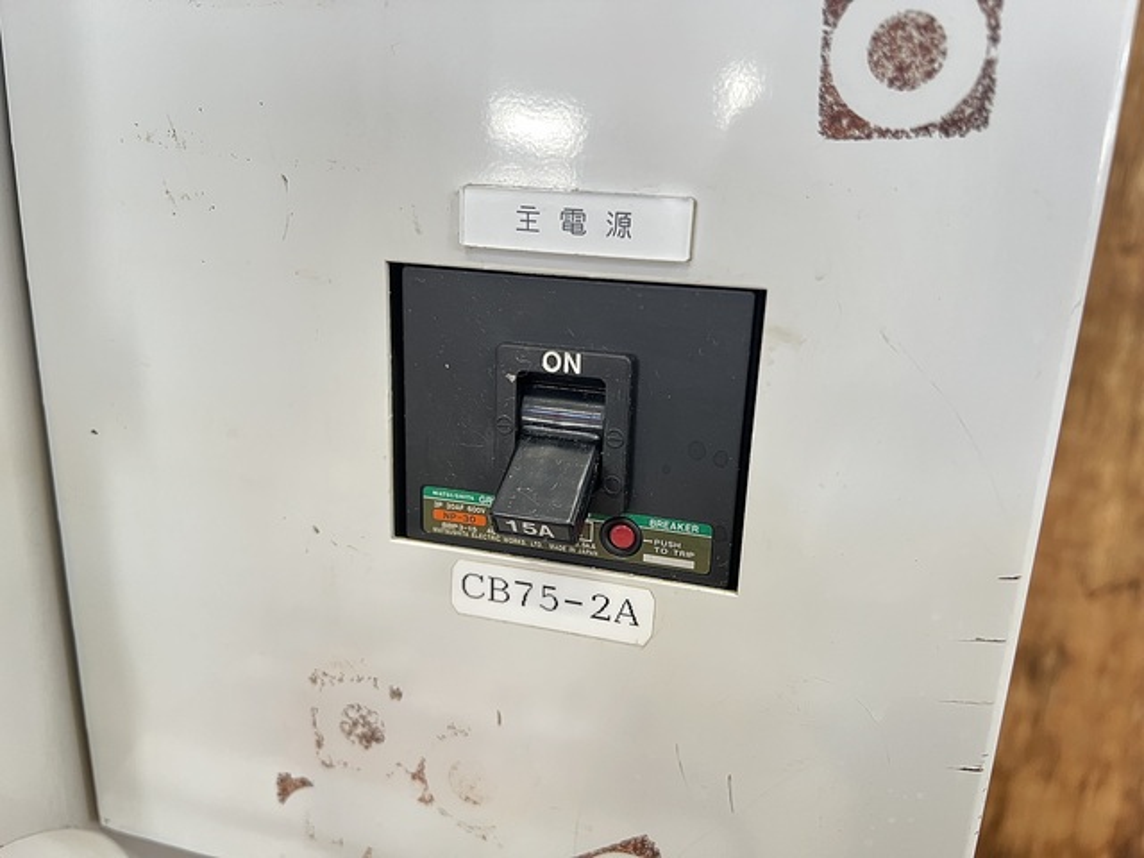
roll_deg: -1.1
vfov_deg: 53.1
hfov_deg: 67.3
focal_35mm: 26
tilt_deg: -16.5
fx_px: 859
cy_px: 429
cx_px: 572
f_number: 1.5
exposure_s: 1/60
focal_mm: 5.7
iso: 200
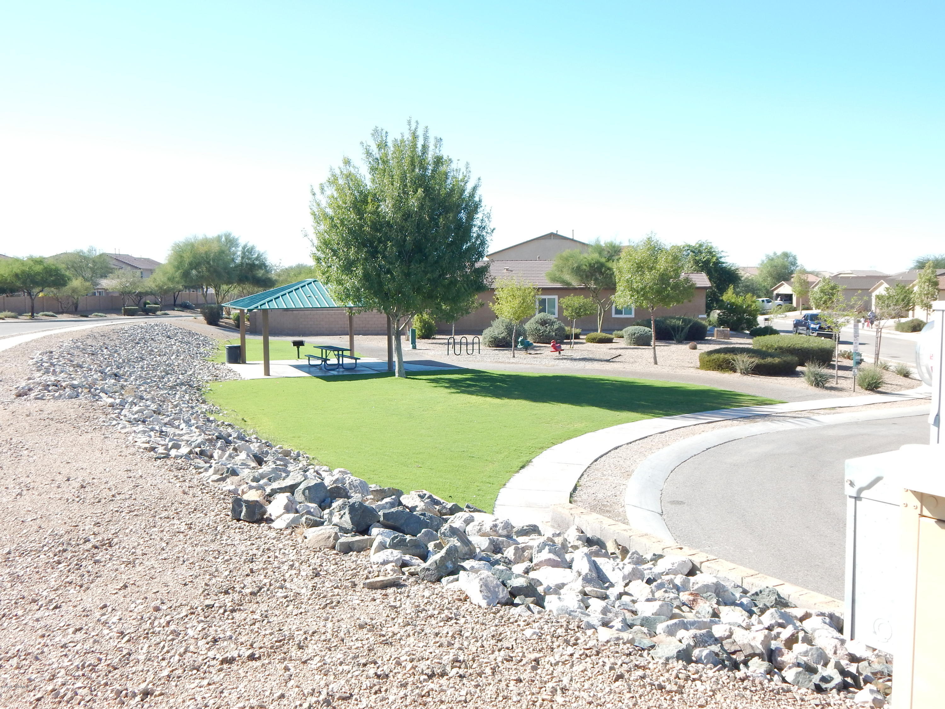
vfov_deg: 41.8
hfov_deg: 54.0
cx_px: 472
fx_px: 928
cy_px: 354
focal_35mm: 34
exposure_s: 1/640
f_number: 3.3
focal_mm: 6.1
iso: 125
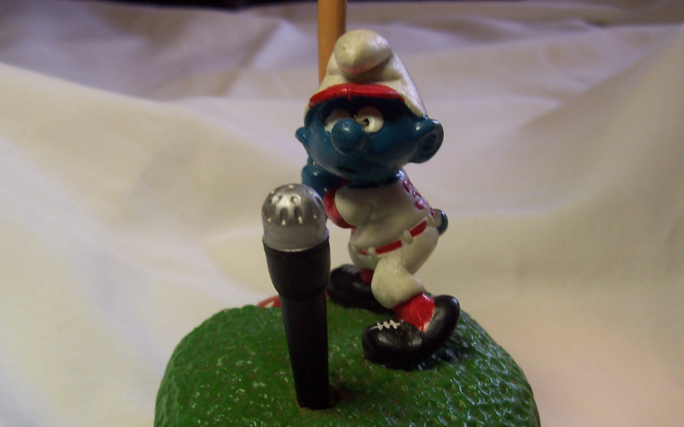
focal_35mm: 45
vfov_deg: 28.5
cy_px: 258
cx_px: 327
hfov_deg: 44.3
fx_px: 839
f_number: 2.8
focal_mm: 5.6
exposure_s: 1/60
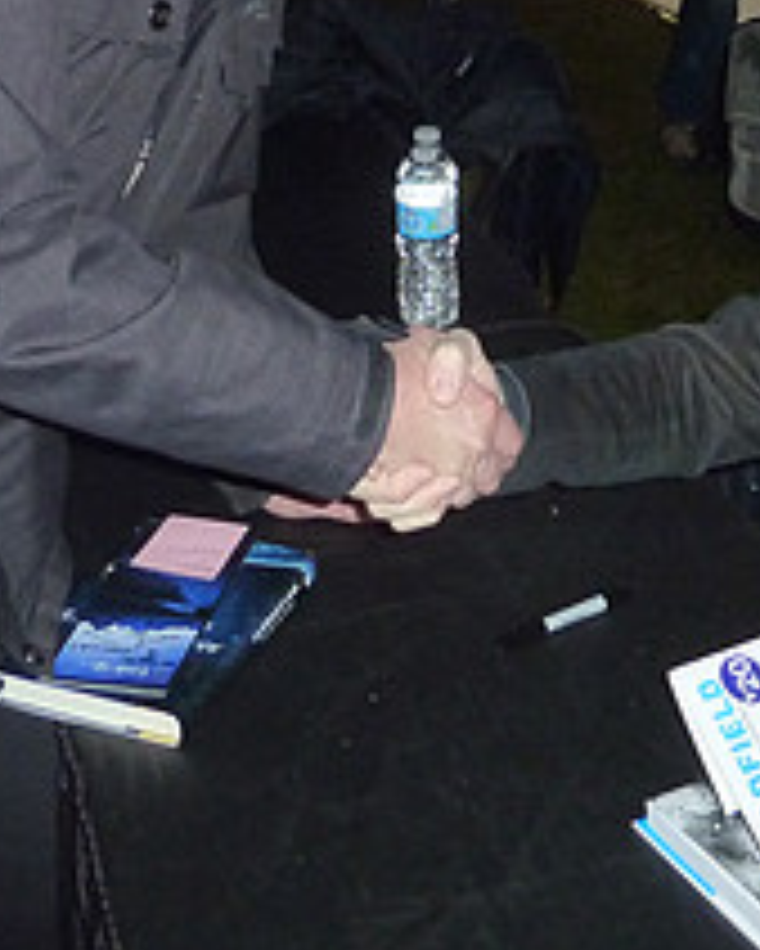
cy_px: -7
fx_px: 1882
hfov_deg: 22.8
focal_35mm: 67
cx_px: 409
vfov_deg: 26.7
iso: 320
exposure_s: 1/60
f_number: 3.3
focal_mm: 4.1
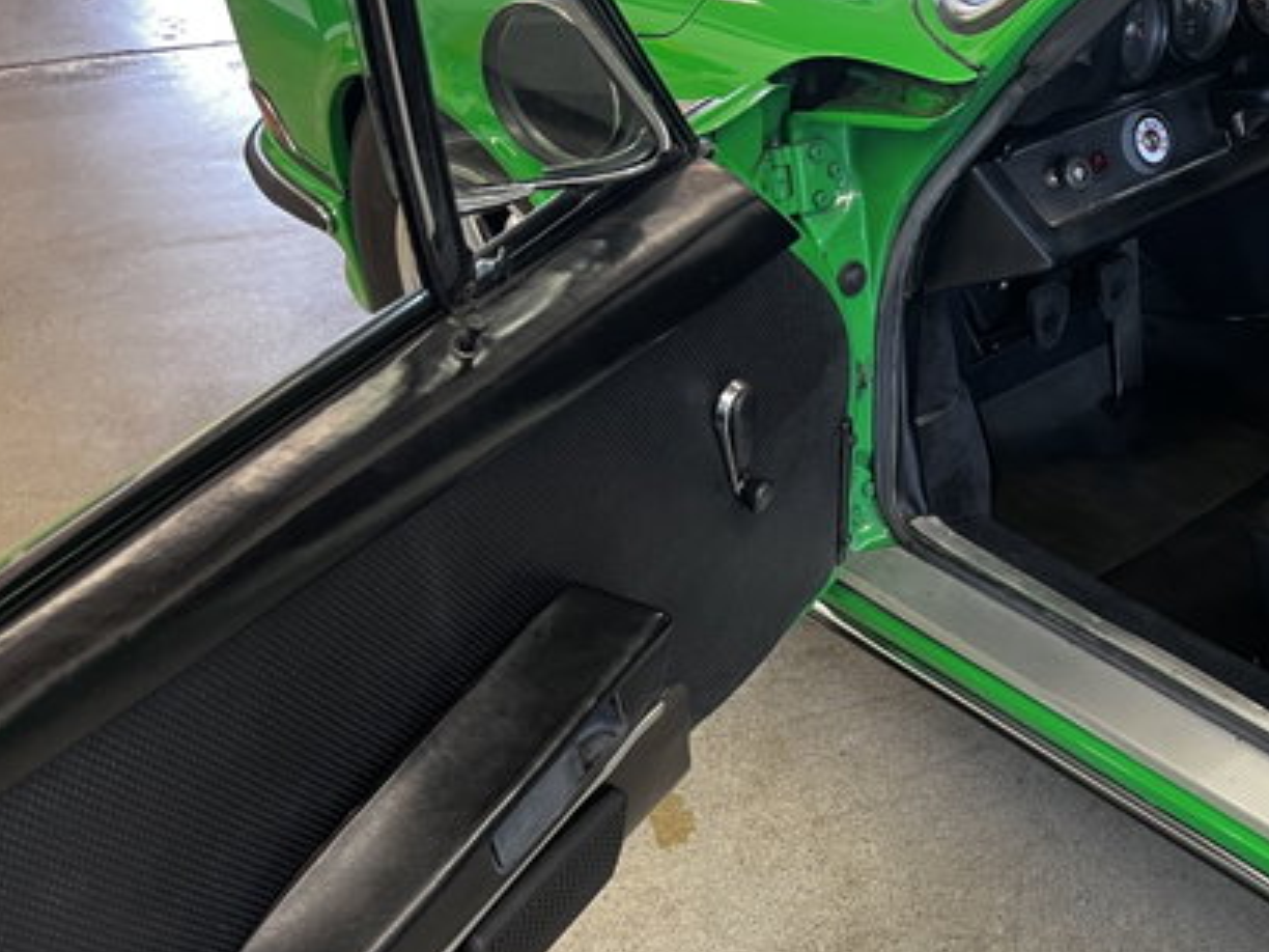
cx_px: 1126
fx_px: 1796
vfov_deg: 29.6
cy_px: 588
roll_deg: -0.6
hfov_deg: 36.6
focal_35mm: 49
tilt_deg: -36.2
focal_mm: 5.1
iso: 200
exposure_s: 1/50
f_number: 1.6
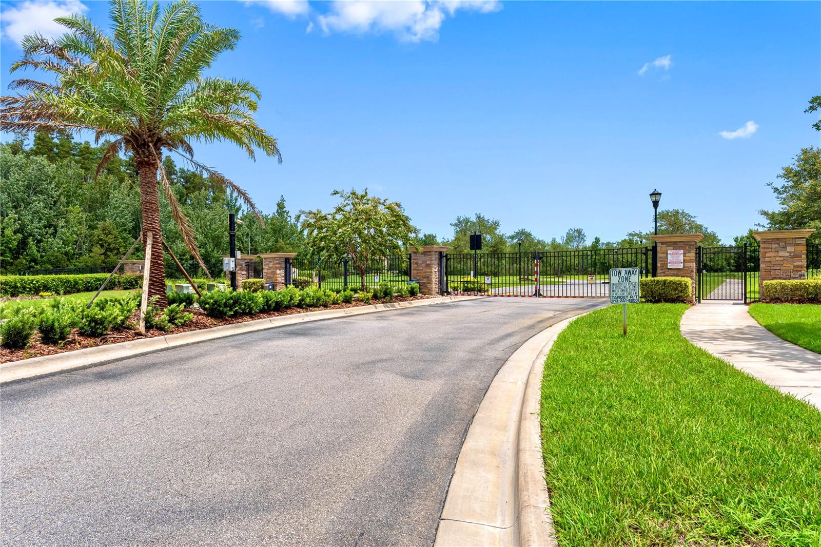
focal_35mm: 22
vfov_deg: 57.2
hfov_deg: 78.6
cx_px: 410
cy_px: 274
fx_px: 502
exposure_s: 1/2500
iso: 250
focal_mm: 22
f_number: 11
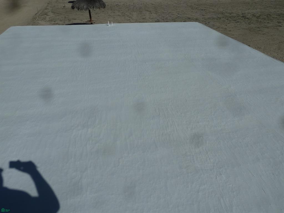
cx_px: 142
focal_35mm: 29
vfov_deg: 48.2
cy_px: 106
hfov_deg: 61.7
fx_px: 238
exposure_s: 1/2000
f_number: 6.3
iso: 80
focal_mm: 4.7
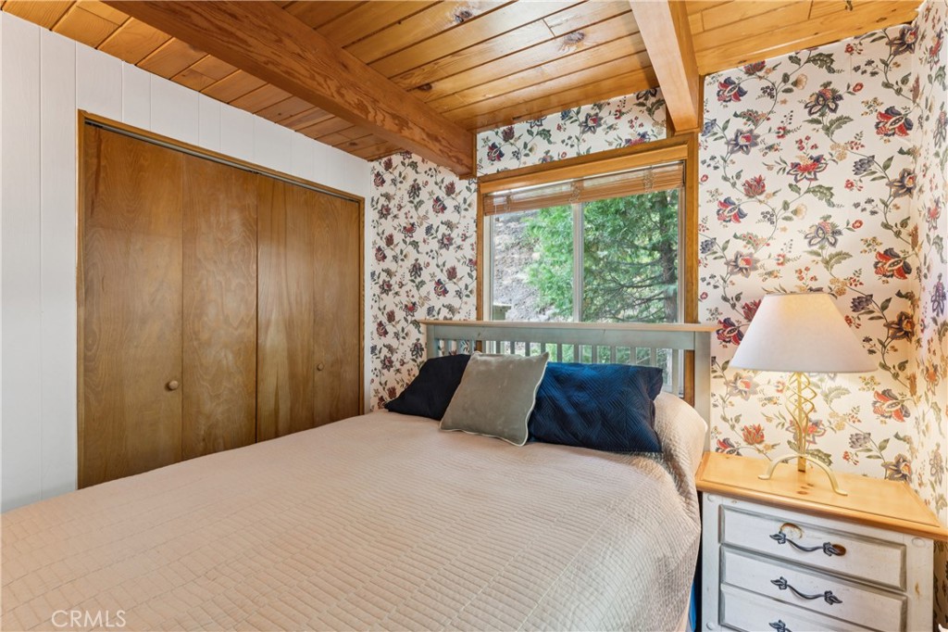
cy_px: 316
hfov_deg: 96.0
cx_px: 474
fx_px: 426
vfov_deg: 73.0
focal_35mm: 16
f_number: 13
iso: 100
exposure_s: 1.6
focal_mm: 16.2
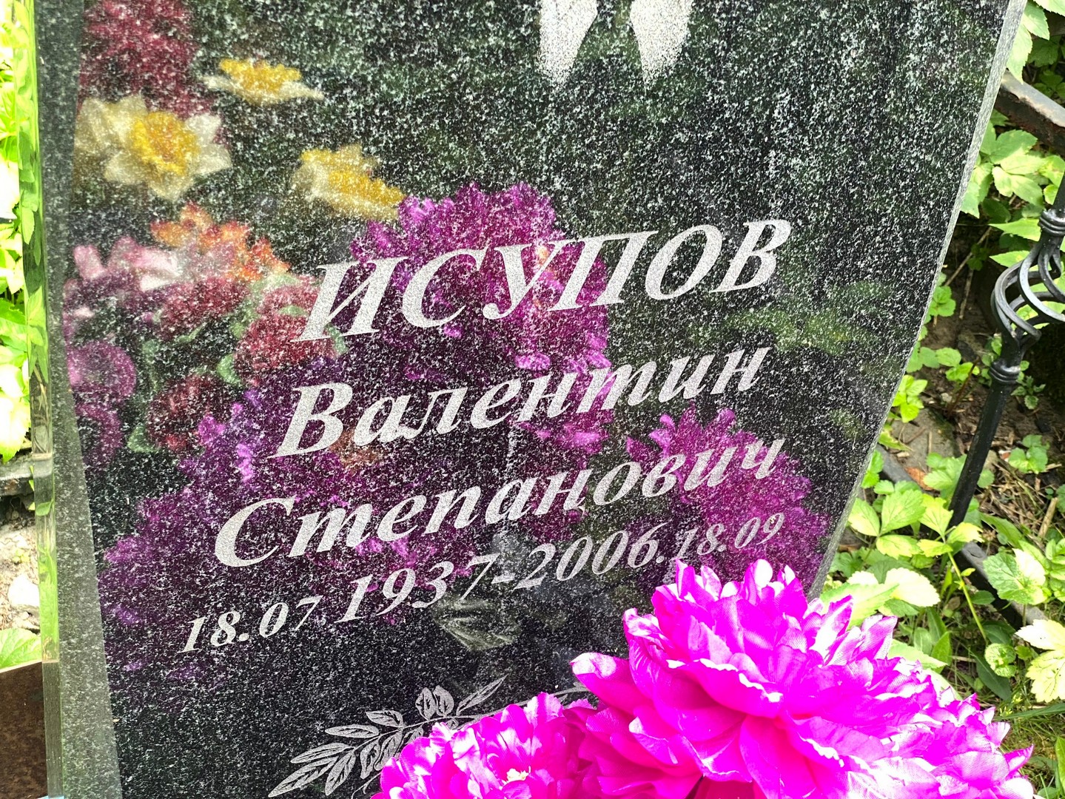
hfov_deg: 36.8
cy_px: 400
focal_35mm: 52
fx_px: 1600
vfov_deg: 28.0
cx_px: 532
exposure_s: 1/122
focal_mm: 6
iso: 50
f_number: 2
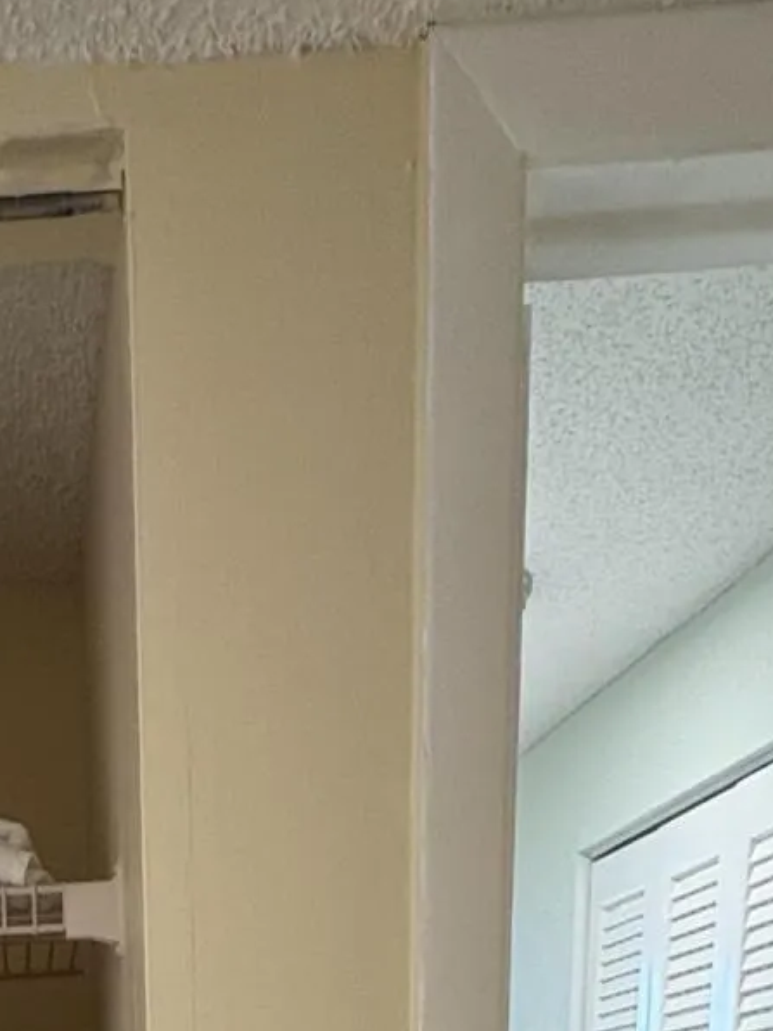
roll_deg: +4.3
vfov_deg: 28.8
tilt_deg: -10.2
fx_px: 1399
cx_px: -10
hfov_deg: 28.8
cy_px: 1481
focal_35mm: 47
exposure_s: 1/60
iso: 250
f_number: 2.2
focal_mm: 2.22
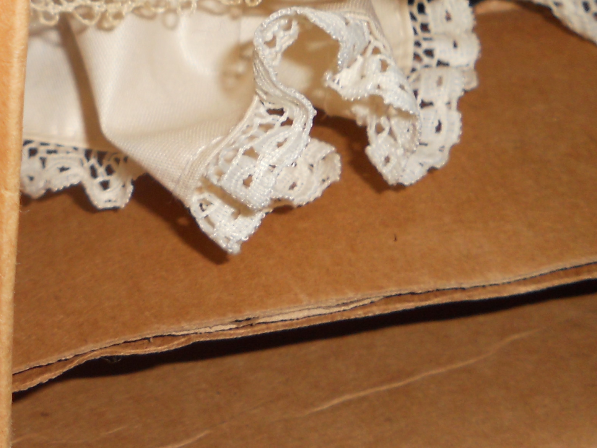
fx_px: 1414
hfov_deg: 22.2
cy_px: -23
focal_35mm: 82
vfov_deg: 17.5
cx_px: -100
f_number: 8.8
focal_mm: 5.8
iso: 80
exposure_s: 1/25
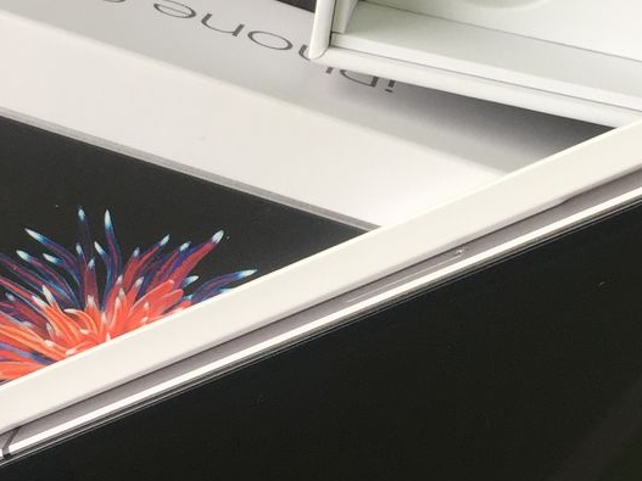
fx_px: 1632
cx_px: 573
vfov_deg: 16.8
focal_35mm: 88
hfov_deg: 21.8
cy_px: 214
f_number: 2.2
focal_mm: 4.15
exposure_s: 1/100
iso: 50
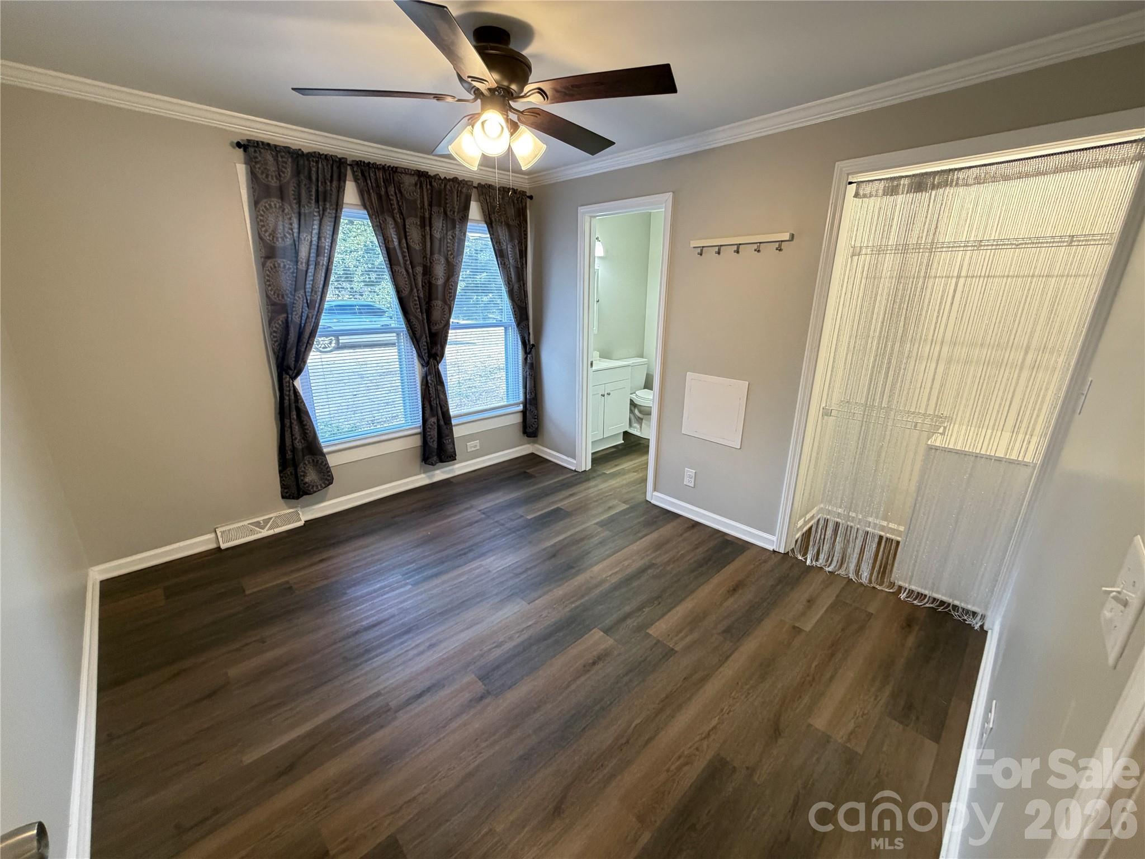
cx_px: 572
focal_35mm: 14
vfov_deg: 85.7
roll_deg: -0.2
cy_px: 430
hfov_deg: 102.1
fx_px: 463
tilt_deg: -16.5
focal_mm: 2.22
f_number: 2.2
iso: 320
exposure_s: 1/60
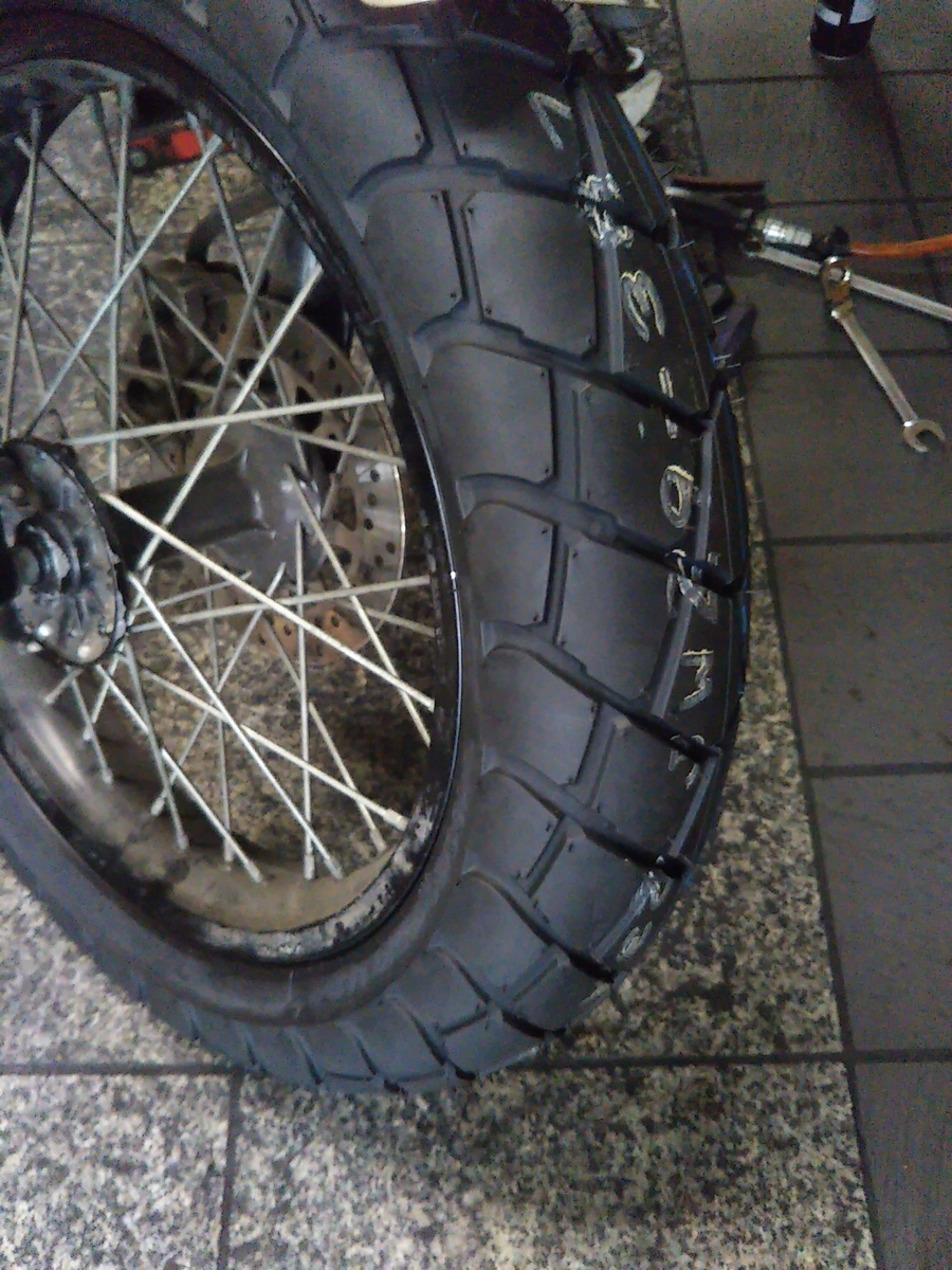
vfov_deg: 60.0
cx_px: 476
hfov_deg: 46.8
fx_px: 1100
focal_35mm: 30
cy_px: 635
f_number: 2.2
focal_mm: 4
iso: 836
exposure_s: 1/23
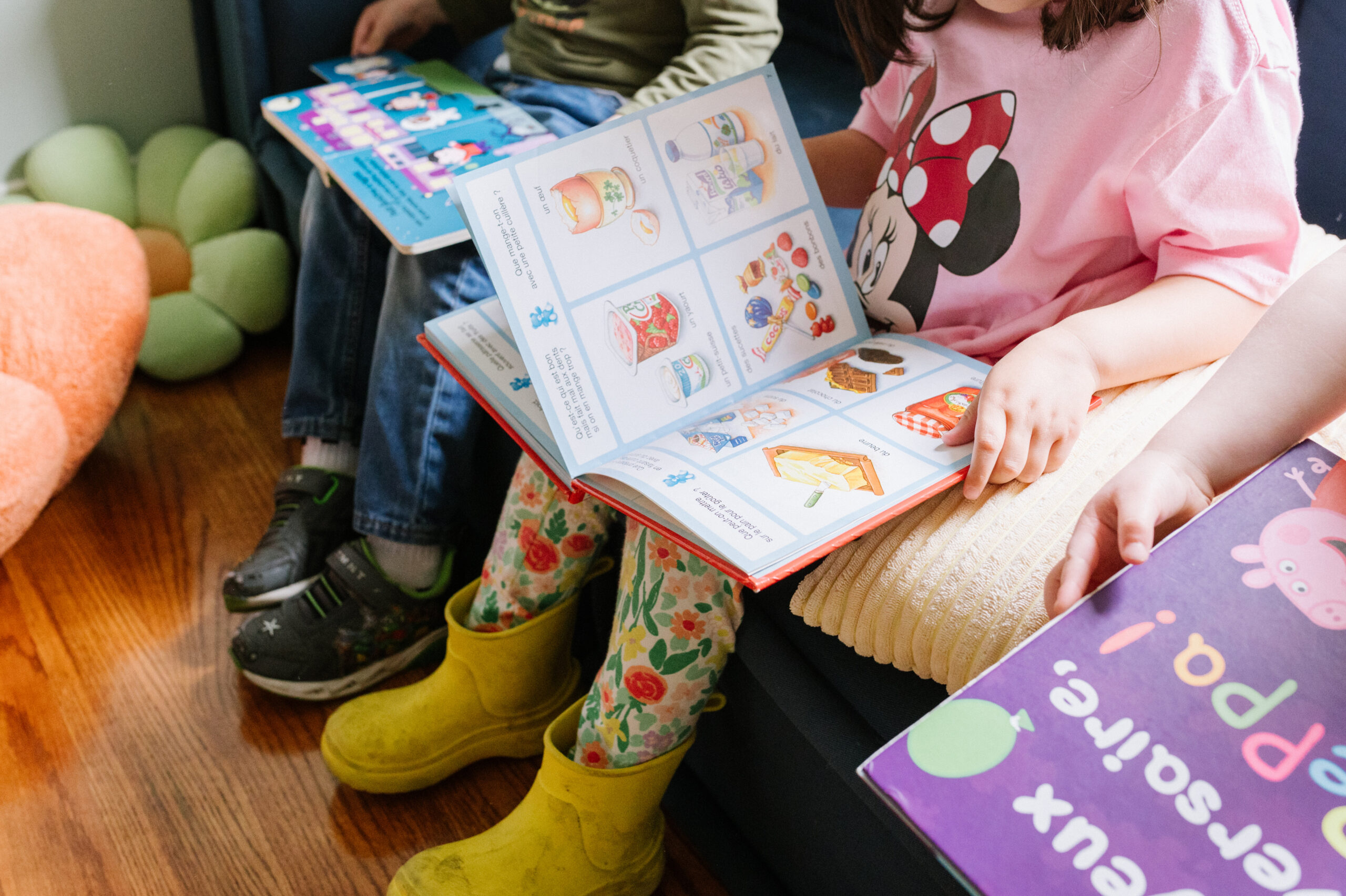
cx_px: 673
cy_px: 448
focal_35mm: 35
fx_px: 1308
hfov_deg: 54.5
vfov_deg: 37.8
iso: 2000
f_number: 5
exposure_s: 1/200
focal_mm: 35
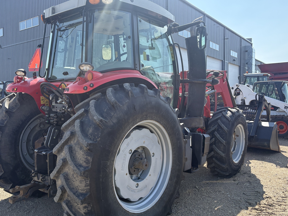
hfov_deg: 58.3
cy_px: 111
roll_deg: +0.9
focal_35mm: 31
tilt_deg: +1.9
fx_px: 258
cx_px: 139
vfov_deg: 45.4
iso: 64
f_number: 1.6
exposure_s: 1/1706
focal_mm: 5.96
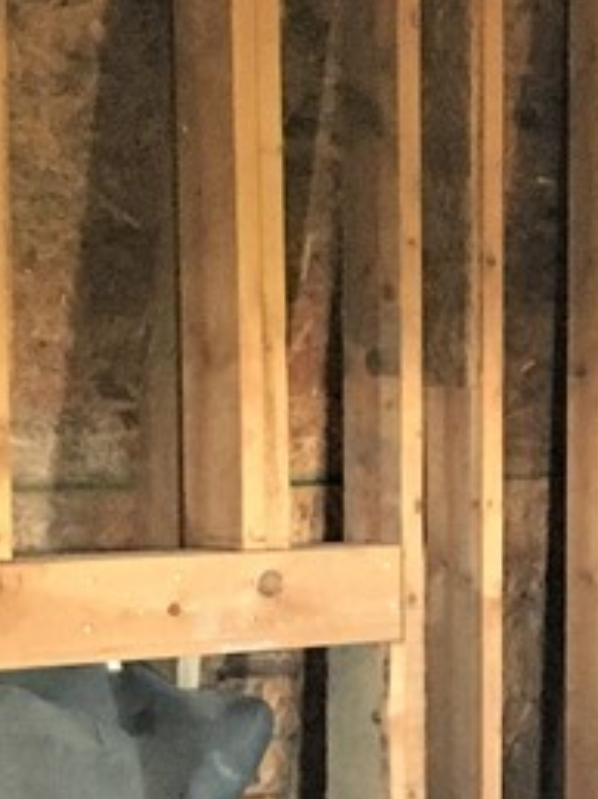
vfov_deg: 16.6
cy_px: 862
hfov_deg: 12.3
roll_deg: -3.9
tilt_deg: -12.0
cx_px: 885
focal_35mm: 115
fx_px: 2653
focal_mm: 4.15
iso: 320
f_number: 2.2
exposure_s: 1/15
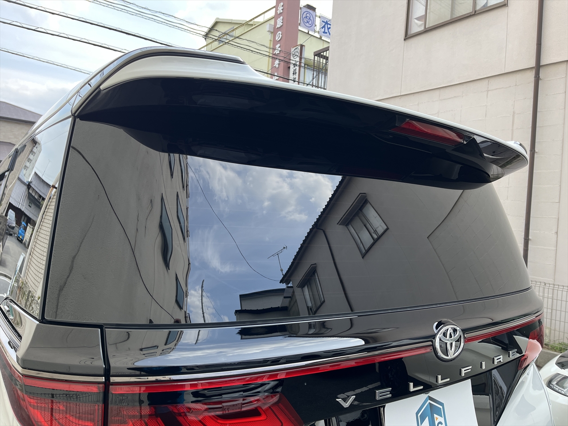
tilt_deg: -0.2
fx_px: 427
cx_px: 284
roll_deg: -3.7
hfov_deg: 67.3
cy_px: 213
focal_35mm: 26
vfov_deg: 53.1
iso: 50
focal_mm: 5.1
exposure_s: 1/569
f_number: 1.6
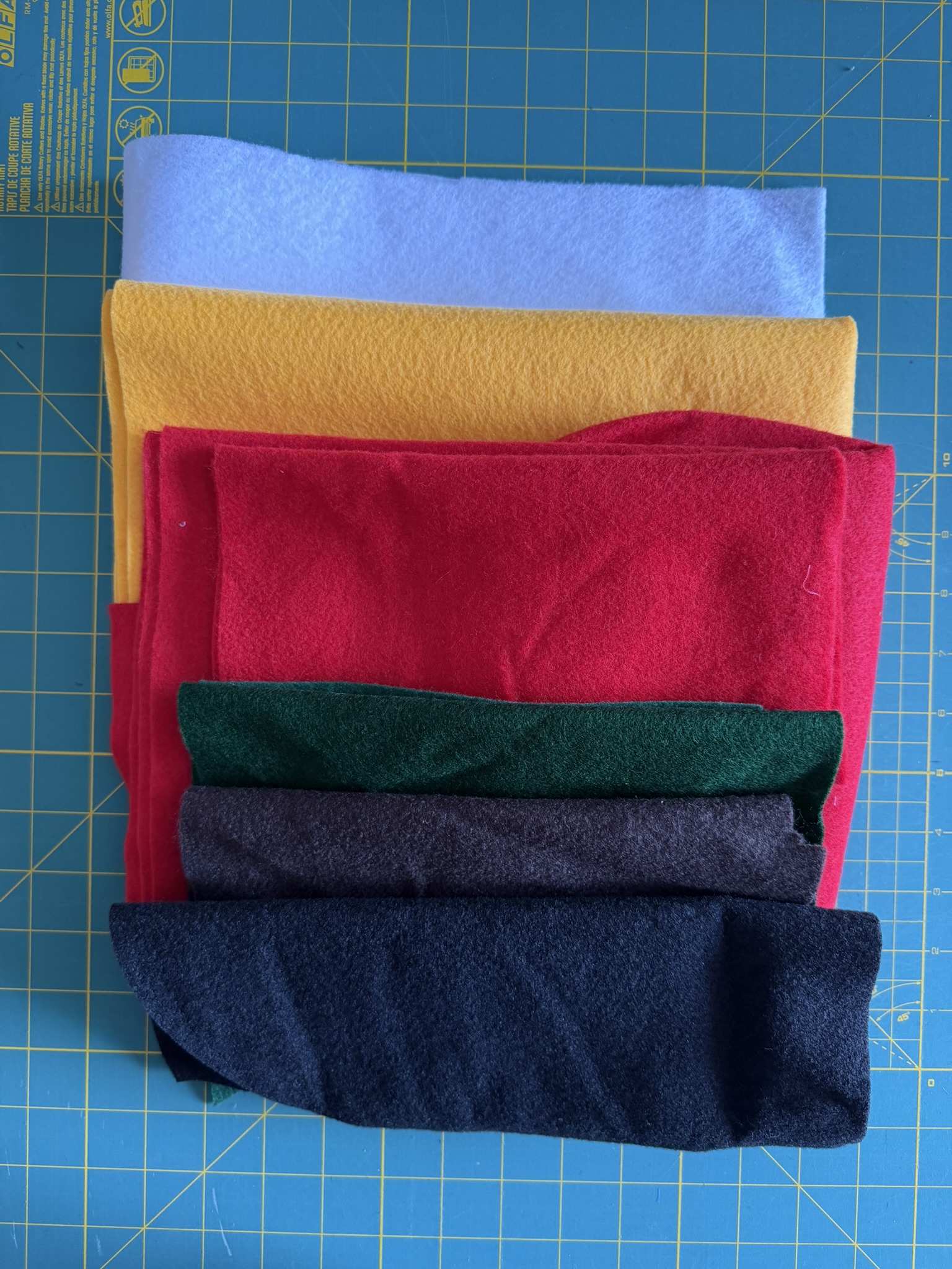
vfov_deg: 71.6
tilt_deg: -89.3
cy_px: 634
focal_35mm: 24
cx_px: 476
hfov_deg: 56.8
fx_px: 880
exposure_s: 1/60
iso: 250
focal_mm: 6.76
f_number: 1.78
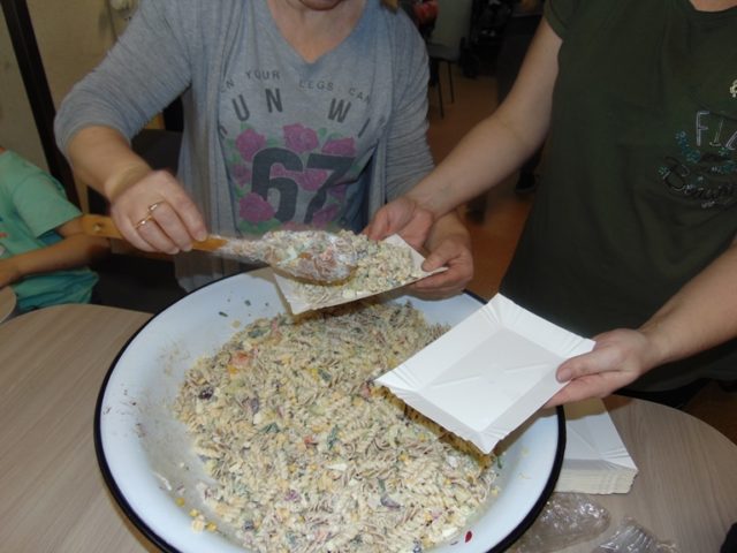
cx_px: 368
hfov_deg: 69.4
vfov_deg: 54.9
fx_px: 532
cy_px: 276
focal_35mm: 25
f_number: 3
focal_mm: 4.5
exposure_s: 1/30
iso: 80
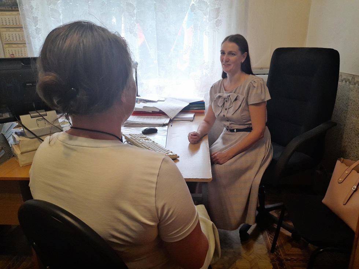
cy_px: 134
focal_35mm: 25
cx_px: 180
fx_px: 259
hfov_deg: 69.4
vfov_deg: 54.9
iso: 80
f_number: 2
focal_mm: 4.6
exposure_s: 1/50
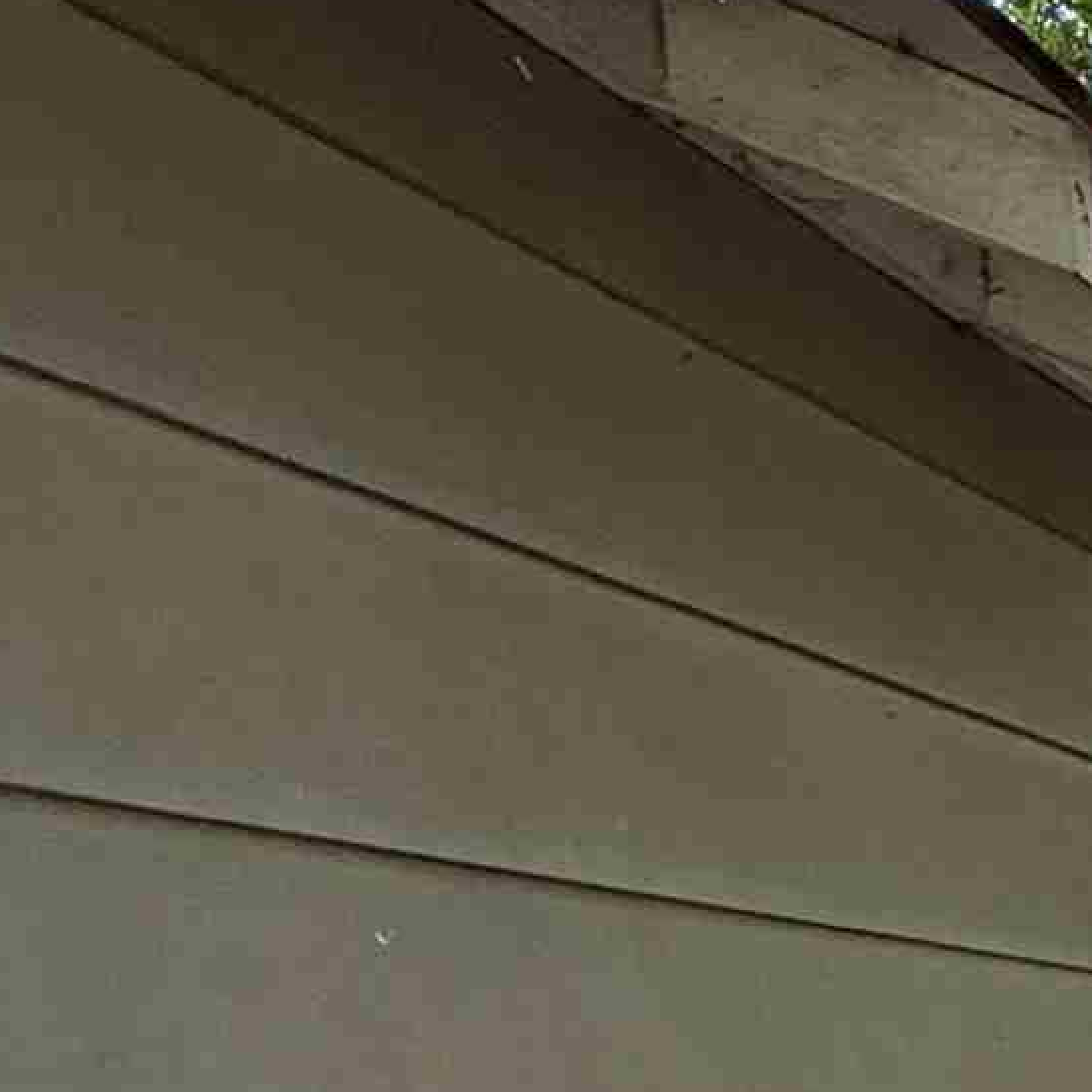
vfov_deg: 22.5
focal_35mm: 69
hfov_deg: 15.2
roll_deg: +0.9
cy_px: 1401
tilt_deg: -5.6
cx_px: 2578
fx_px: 2463
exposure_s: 1/122
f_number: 2.2
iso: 64
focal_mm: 2.22
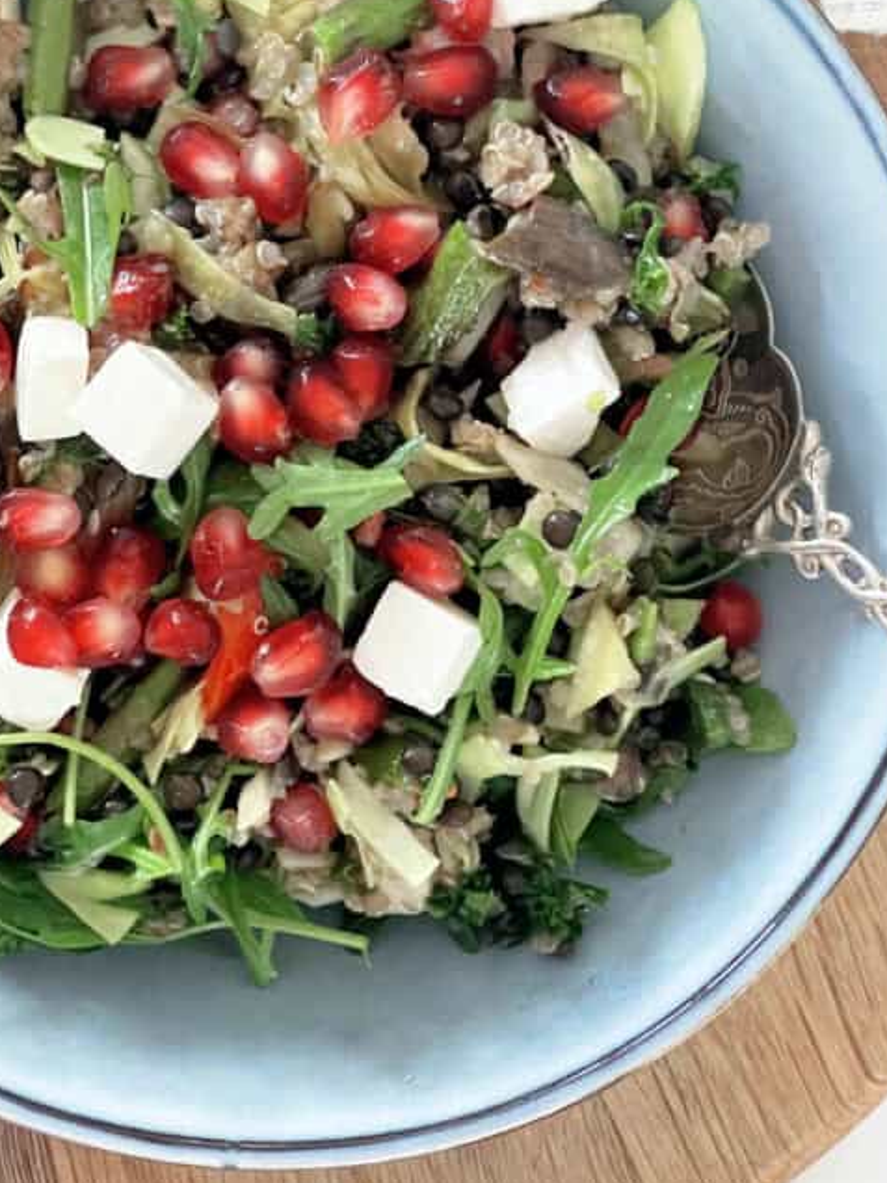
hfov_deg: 14.3
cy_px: 391
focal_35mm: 103
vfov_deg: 19.0
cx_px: 225
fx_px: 3519
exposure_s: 1/50
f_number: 2.2
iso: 640
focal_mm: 7.5
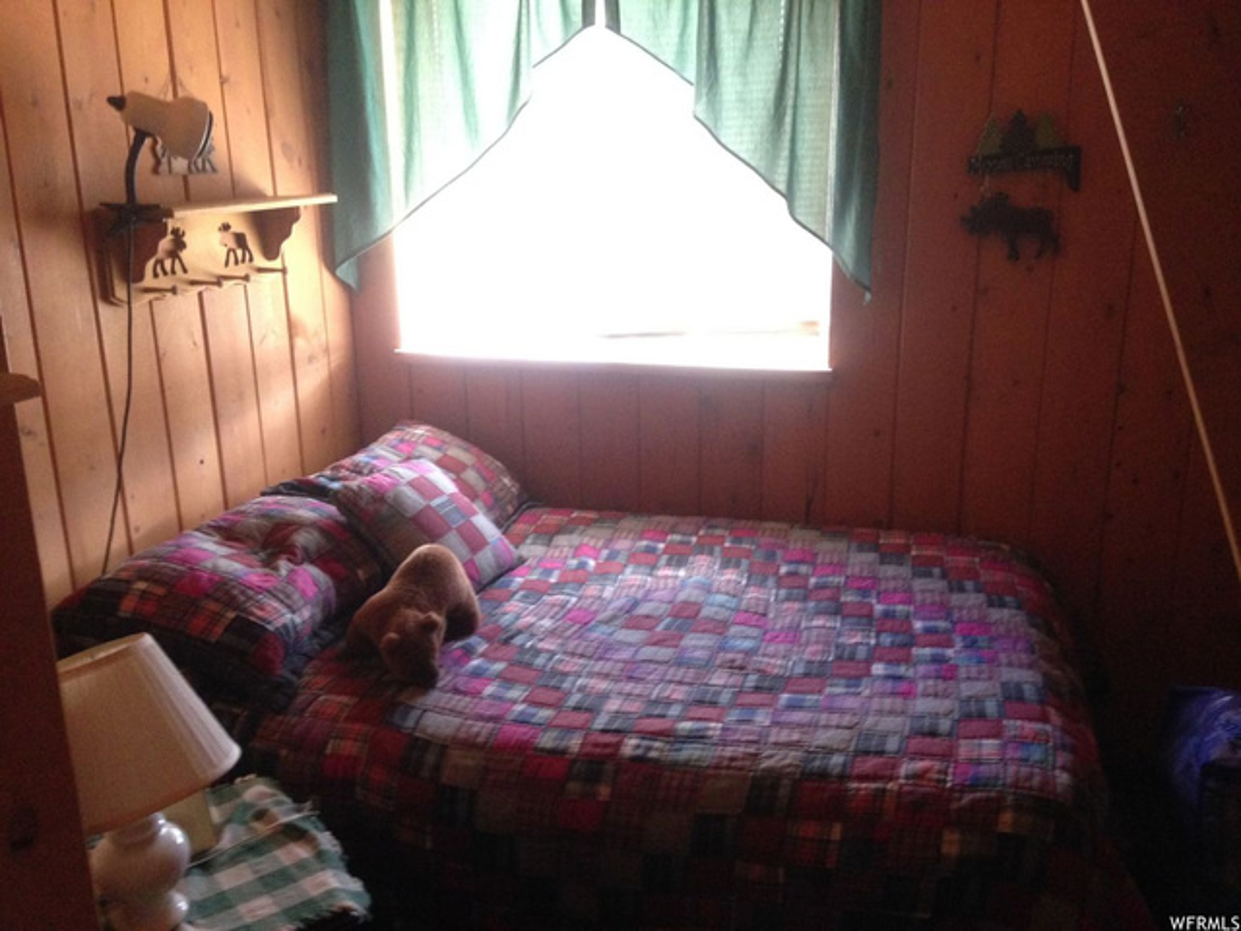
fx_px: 1183
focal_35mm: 33
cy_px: 466
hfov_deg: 55.4
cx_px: 620
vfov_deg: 42.9
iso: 320
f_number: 2.4
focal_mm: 4.12
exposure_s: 1/17
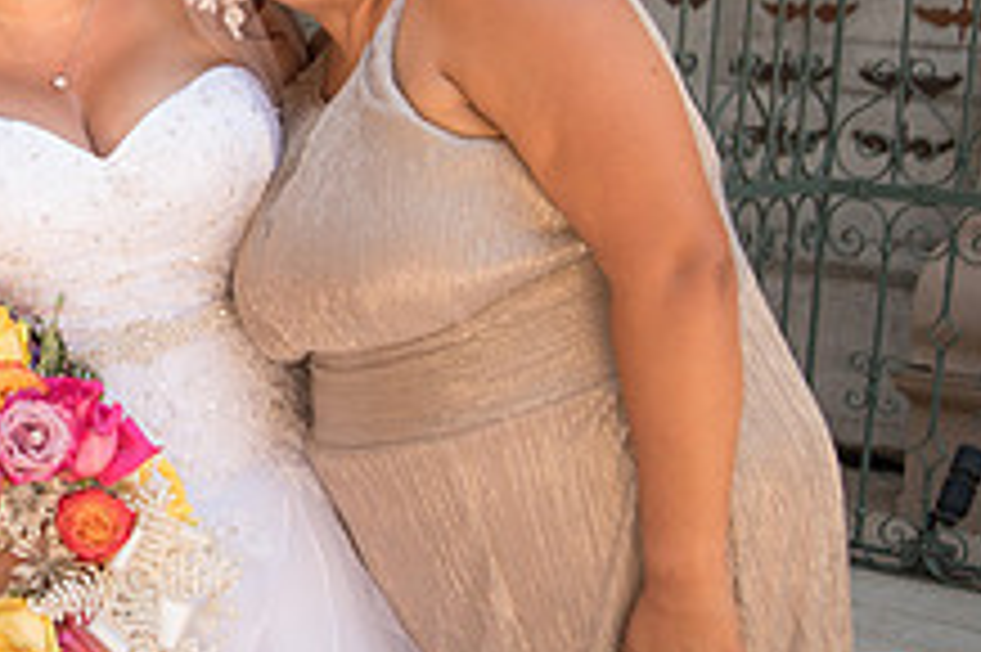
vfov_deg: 14.5
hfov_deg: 21.0
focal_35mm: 94
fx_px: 2559
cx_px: 0
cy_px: 173
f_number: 4.5
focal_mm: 35
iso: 100
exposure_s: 1/100
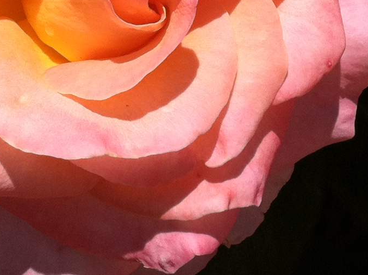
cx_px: 219
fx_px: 1423
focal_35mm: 134
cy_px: -34
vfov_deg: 10.9
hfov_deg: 14.7
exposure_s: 1/2509
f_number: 2.8
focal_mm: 3.85
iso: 80
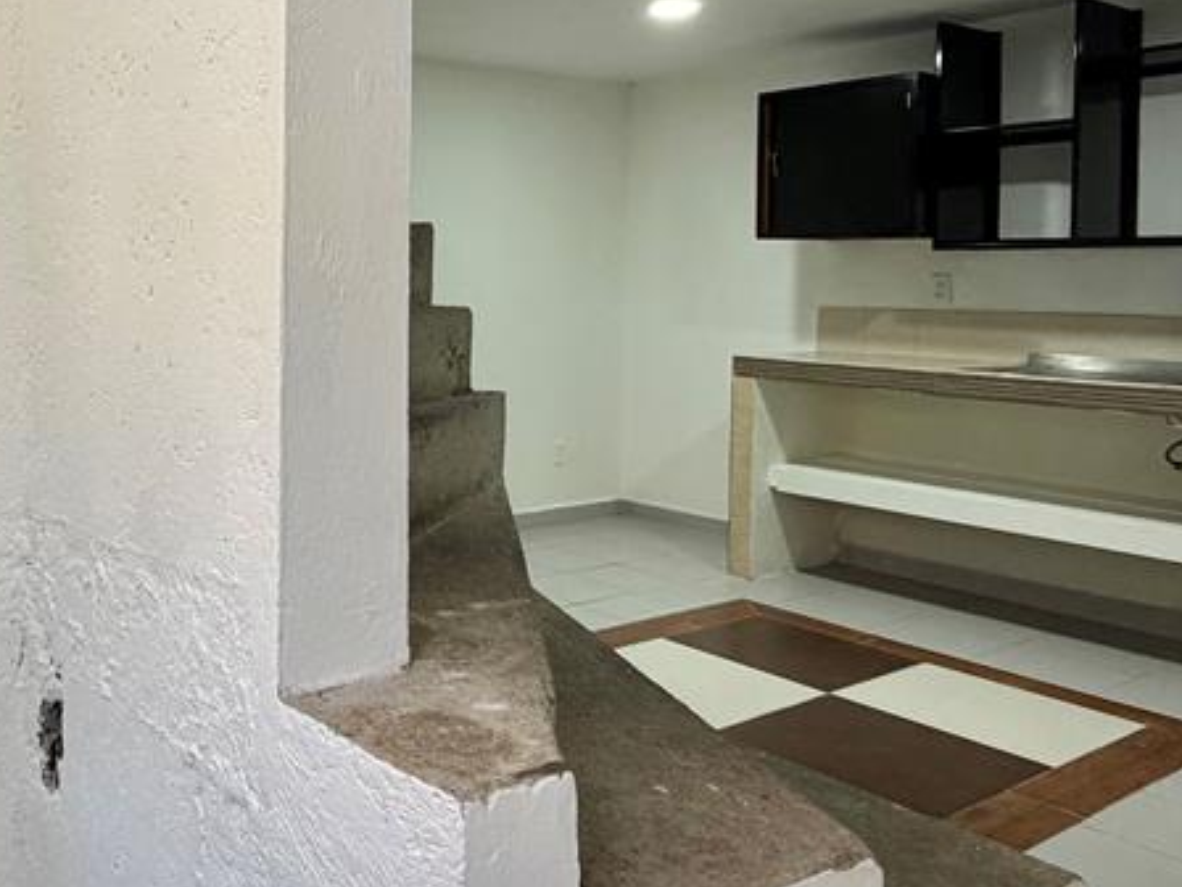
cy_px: 304
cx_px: 174
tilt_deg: -0.5
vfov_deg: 43.6
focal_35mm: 32
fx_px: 1093
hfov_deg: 51.7
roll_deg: -0.3
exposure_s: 1/121
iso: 200
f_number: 2.2
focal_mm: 2.22
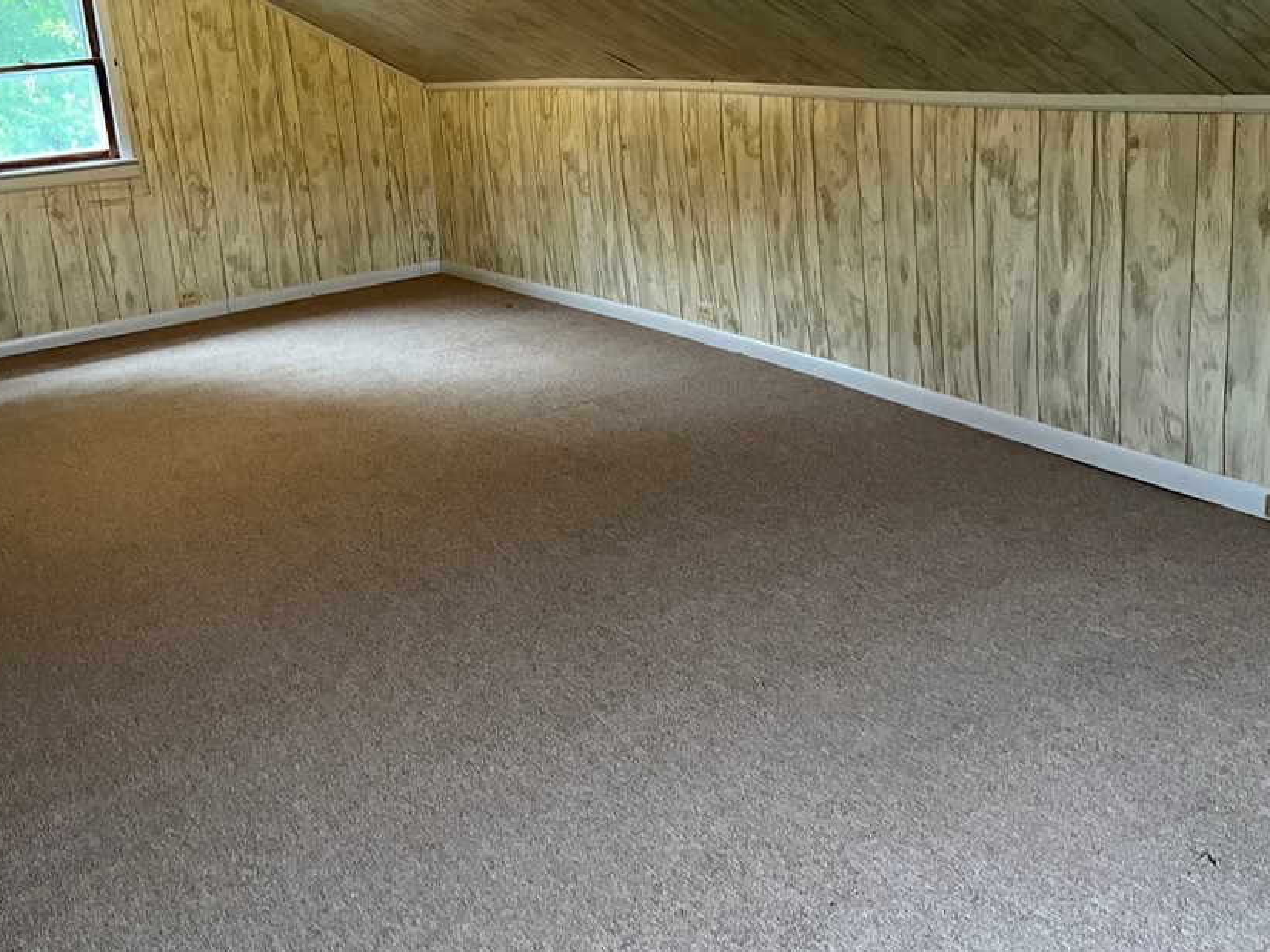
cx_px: 494
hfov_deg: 50.9
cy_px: 394
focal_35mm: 36
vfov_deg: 39.5
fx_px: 1321
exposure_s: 1/40
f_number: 1.8
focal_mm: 3
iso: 320
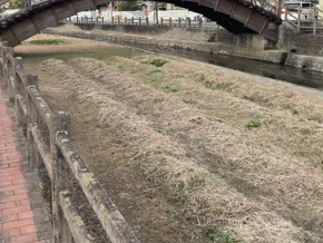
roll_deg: +1.9
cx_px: 116
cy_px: 76
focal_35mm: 43
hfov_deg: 43.4
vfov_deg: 33.3
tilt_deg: -13.1
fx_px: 402
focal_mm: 4.2
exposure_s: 1/584
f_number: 1.6
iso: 32
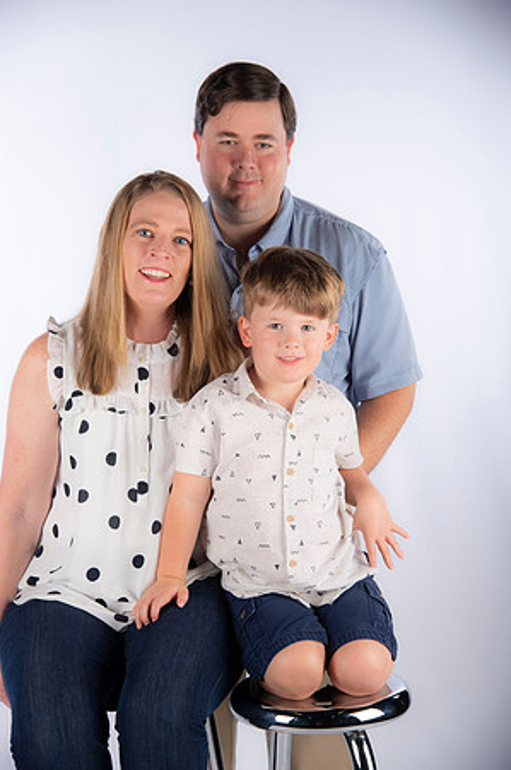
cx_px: 256
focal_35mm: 70
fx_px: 1494
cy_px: 385
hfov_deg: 19.4
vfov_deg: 28.9
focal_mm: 70
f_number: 5
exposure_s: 1/200
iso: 100
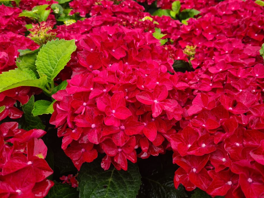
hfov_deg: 63.4
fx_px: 214
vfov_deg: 49.7
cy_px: 99
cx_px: 139
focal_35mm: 28
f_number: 1.8
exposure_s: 1/326
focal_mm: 5.4
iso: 50
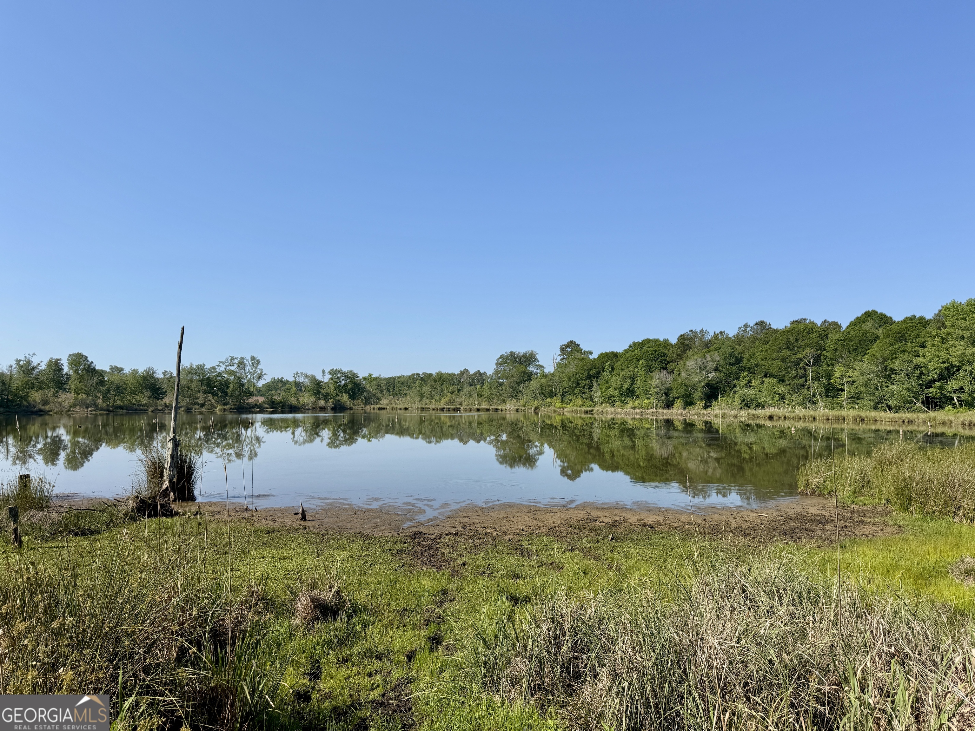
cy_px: 366
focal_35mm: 24
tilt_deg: +2.9
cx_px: 488
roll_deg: +0.0
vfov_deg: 56.8
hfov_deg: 71.6
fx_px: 676
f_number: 1.78
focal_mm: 6.76
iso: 80
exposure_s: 1/4673
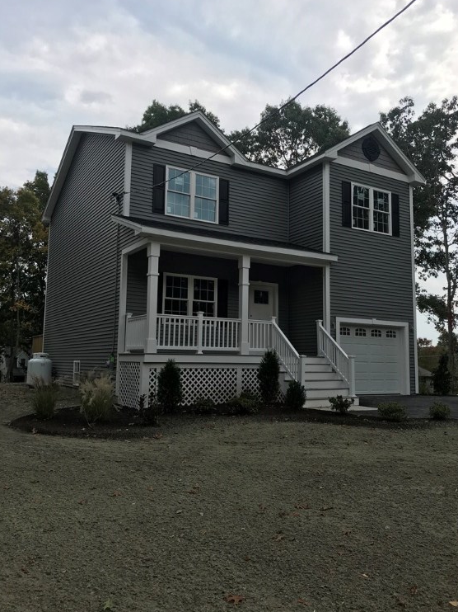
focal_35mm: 29
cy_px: 305
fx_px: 512
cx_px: 232
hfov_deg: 48.2
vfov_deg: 61.7
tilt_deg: +7.2
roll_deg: -0.4
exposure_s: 1/1064
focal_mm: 3.99
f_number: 1.8
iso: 20
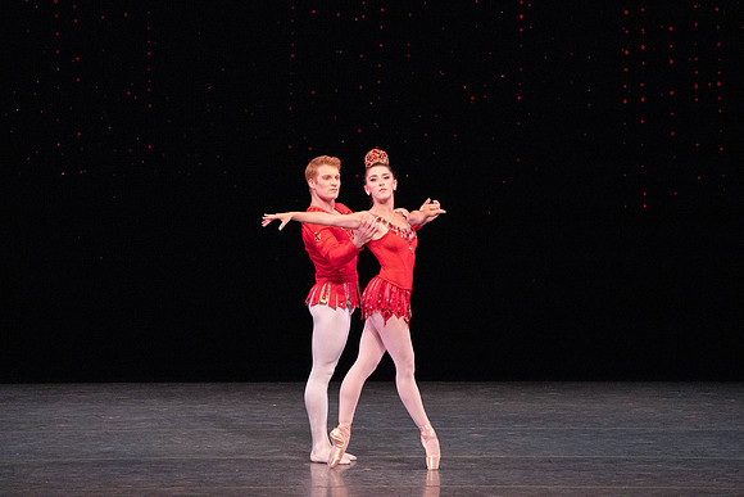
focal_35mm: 345
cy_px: 248
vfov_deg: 4.0
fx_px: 7131
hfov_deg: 6.0
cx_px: 372
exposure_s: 1/500
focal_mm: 345
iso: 16000
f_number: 11
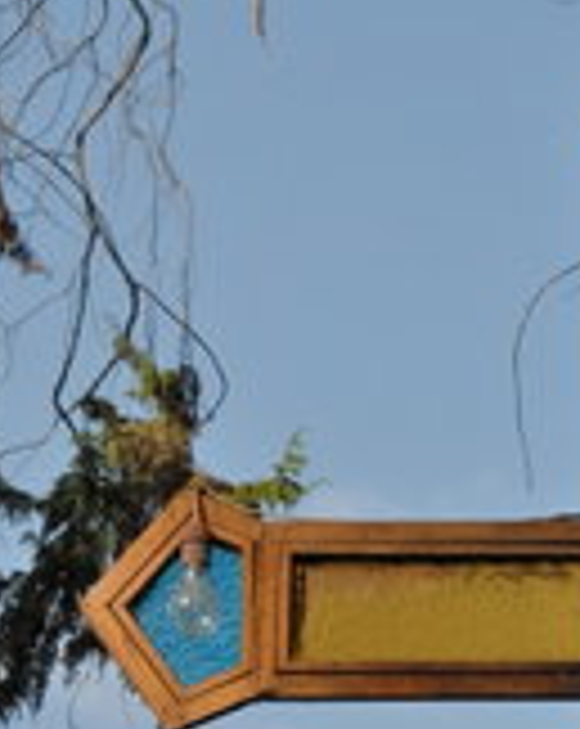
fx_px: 8408
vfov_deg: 5.0
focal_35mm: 391
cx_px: 728
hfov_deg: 3.9
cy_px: 662
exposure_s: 1/250
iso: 100
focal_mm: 75
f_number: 8
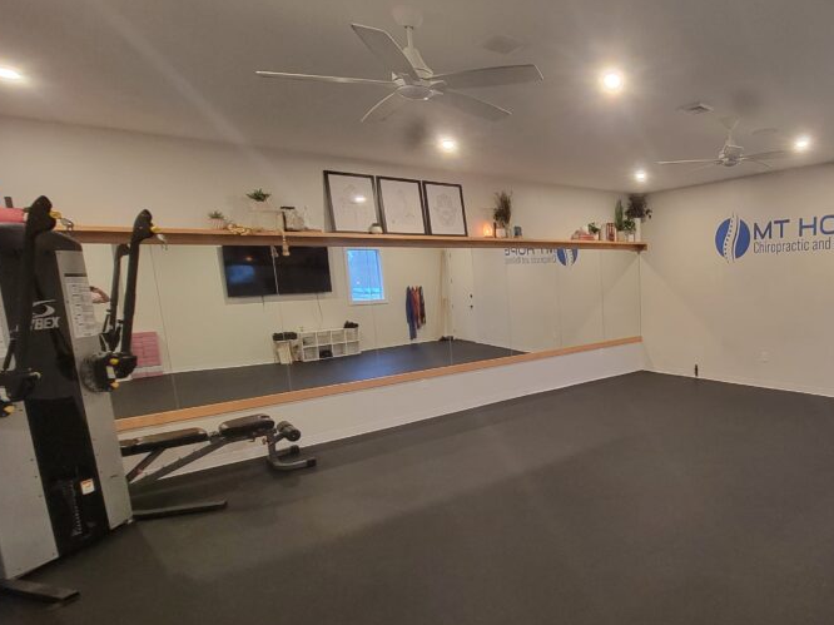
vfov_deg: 65.6
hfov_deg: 75.9
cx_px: 624
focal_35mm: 20
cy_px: 356
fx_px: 482
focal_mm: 2.2
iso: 640
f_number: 2.2
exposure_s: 1/30
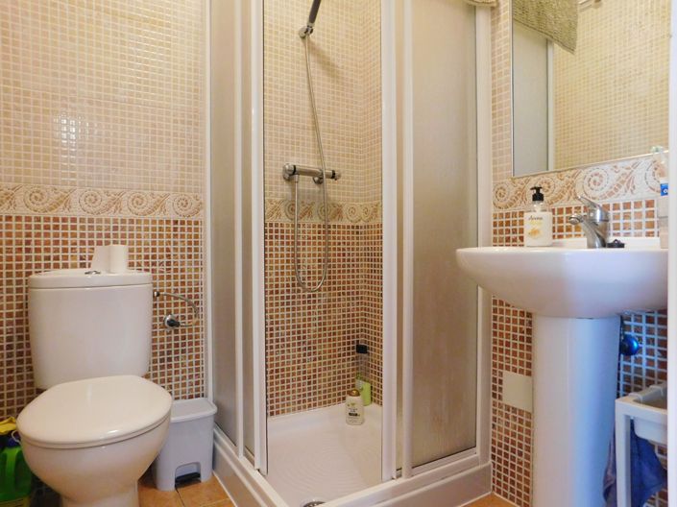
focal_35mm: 23
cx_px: 338
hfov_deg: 74.0
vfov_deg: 58.8
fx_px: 450
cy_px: 254
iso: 400
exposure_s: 1/25
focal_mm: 4
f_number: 3
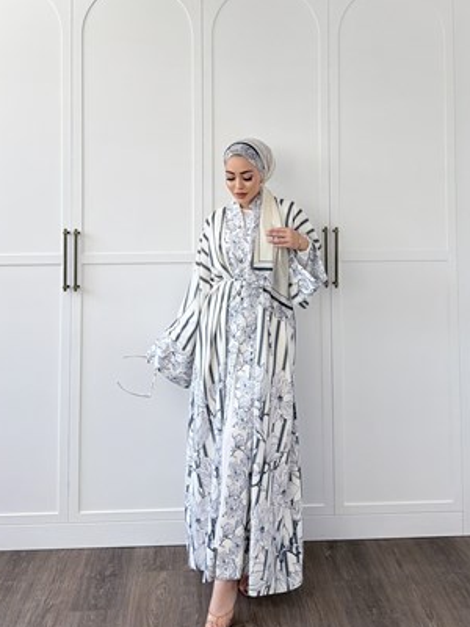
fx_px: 579
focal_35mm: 32
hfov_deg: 44.1
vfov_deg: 56.7
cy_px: 288
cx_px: 246
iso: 250
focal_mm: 6.76
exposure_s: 1/1106
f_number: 1.78
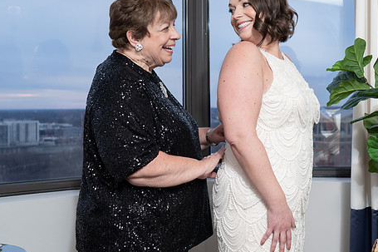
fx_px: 535
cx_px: 238
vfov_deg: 26.4
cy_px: 105
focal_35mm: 51
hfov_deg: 38.6
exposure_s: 1/250
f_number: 4
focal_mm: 35
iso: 800
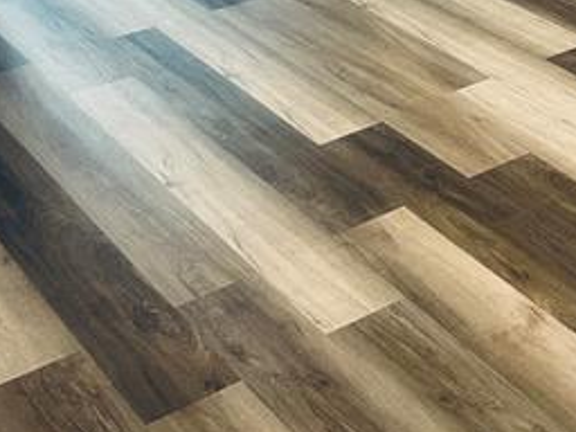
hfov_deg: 24.8
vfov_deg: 17.8
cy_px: -115
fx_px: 1298
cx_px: 421
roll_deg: +0.0
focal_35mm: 78
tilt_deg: -18.0
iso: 200
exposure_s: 1/60
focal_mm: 5.7
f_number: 1.5
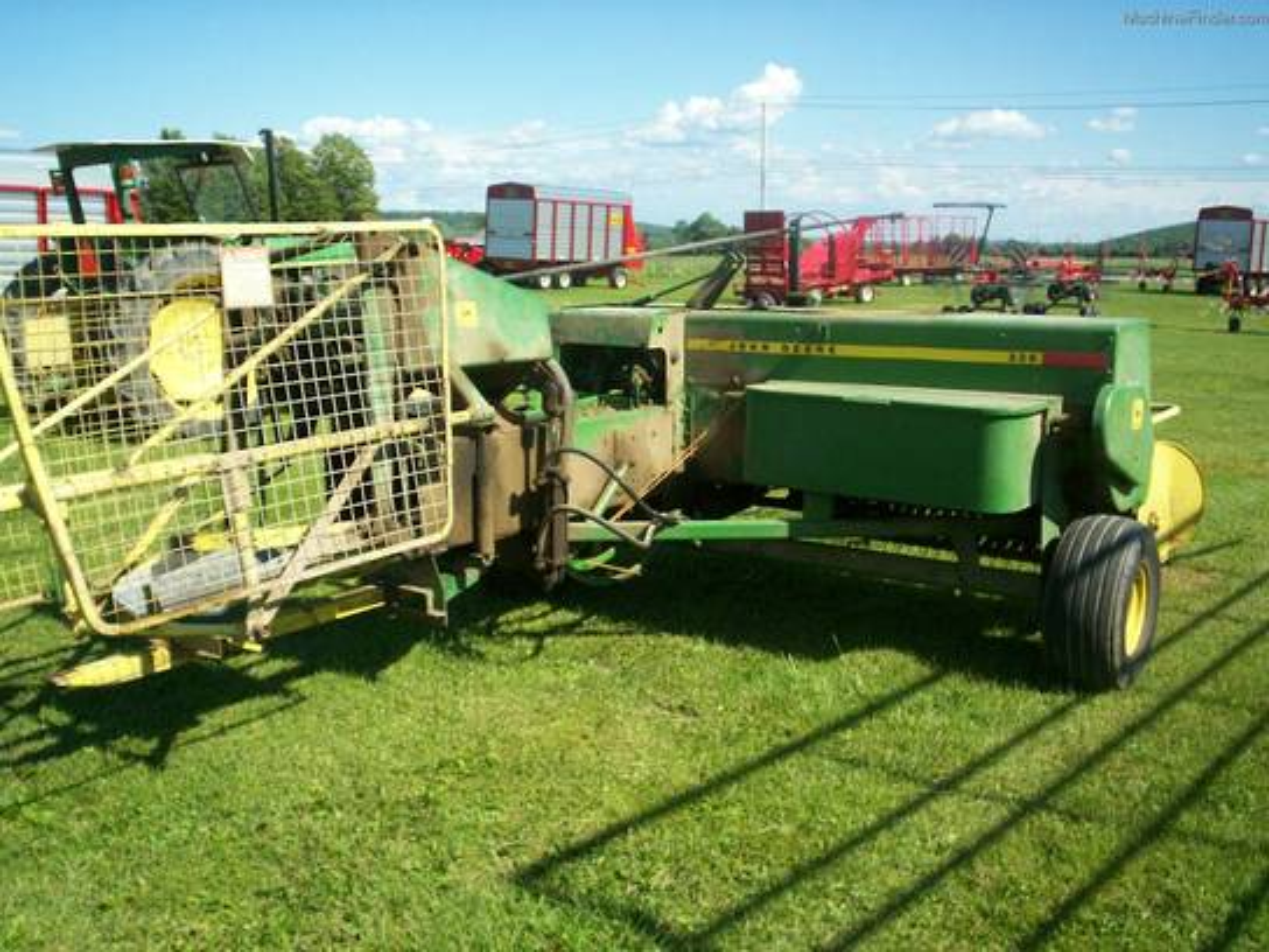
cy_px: 476
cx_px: 634
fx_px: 1320
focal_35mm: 36
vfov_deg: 39.7
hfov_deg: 51.4
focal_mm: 5.9
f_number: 4.5
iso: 100
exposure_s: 1/503
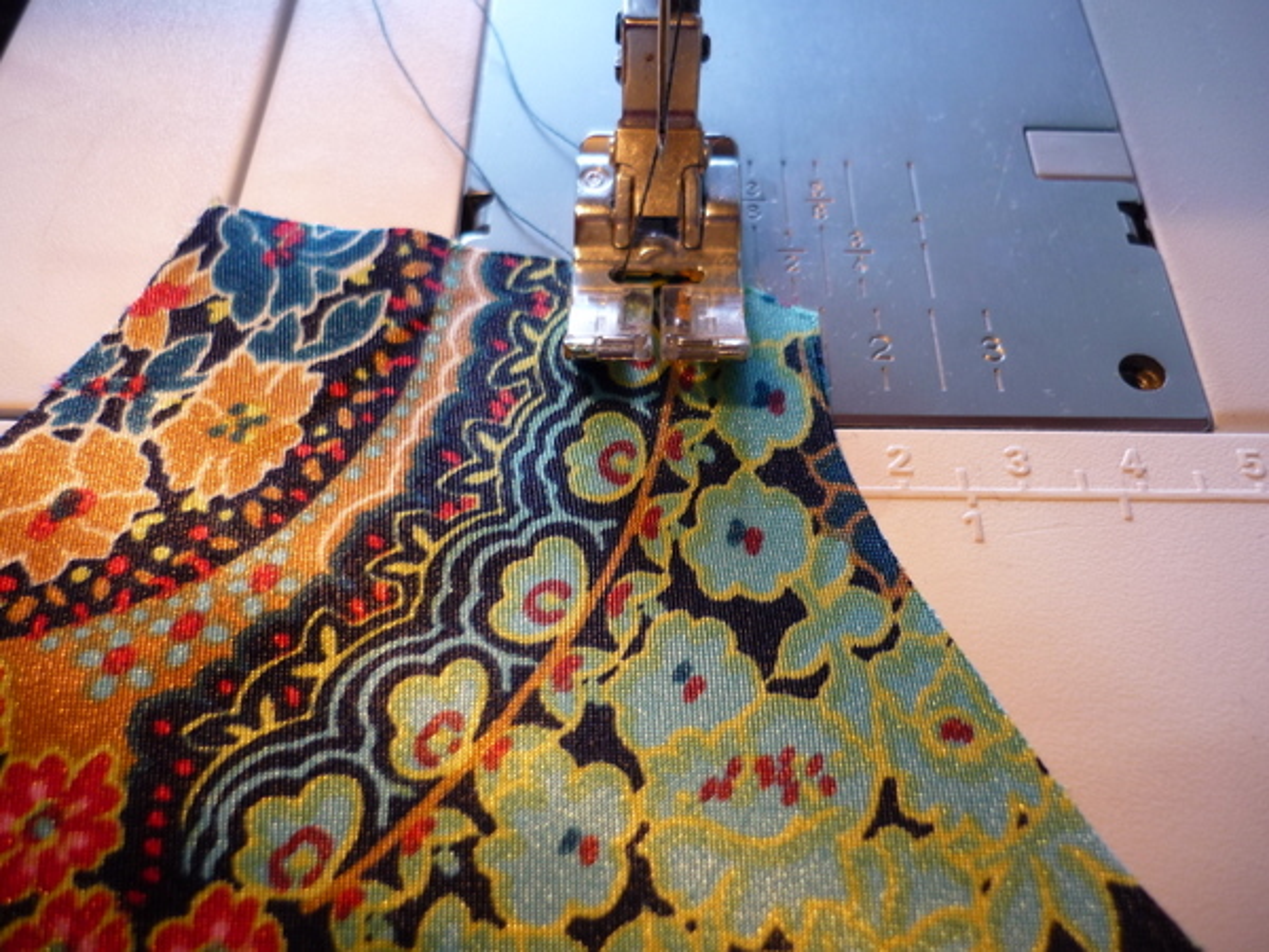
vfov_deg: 42.9
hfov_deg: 55.4
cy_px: 476
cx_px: 634
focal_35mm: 33
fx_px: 1210
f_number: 2.8
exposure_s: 1/30
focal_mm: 5.5
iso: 125
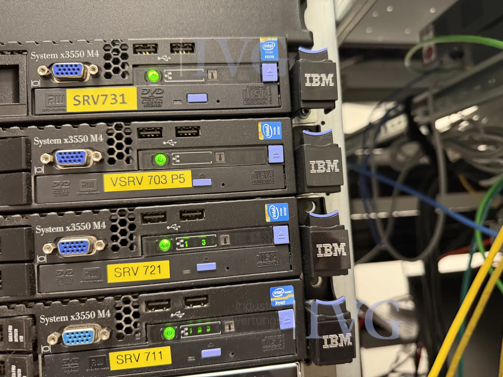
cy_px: 188
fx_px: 349
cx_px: 252
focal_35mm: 24
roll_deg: +3.1
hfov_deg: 71.6
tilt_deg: +3.5
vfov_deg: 56.8
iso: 250
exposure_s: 1/50
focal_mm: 6.76
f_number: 1.78
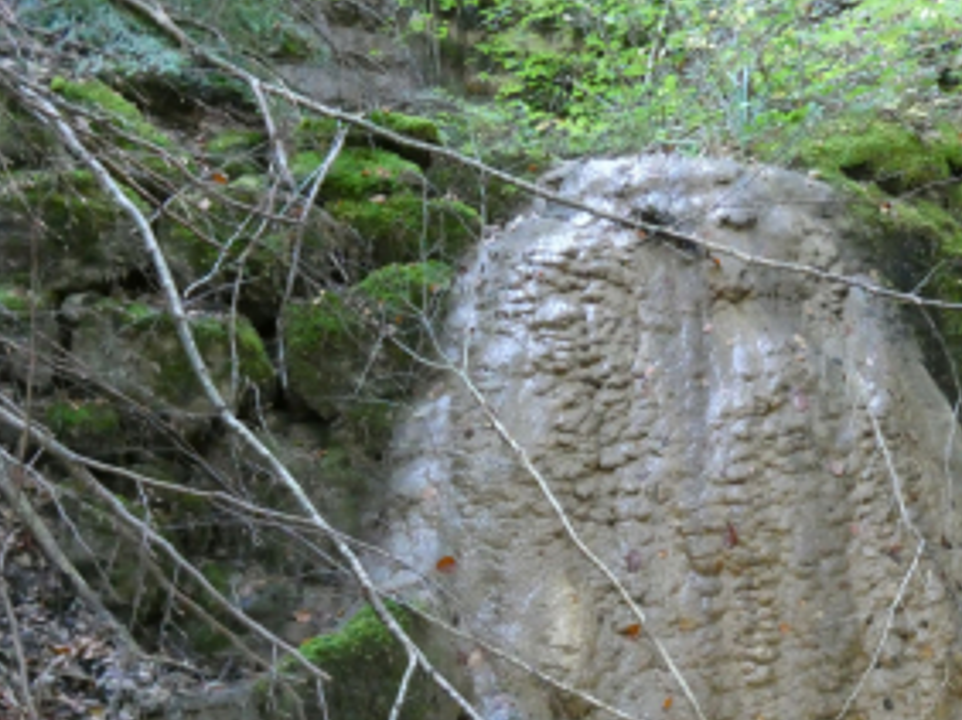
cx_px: 708
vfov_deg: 28.7
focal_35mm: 50
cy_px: 522
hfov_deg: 37.4
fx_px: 1388
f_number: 3.6
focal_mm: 5.8
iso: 1600
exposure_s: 1/25
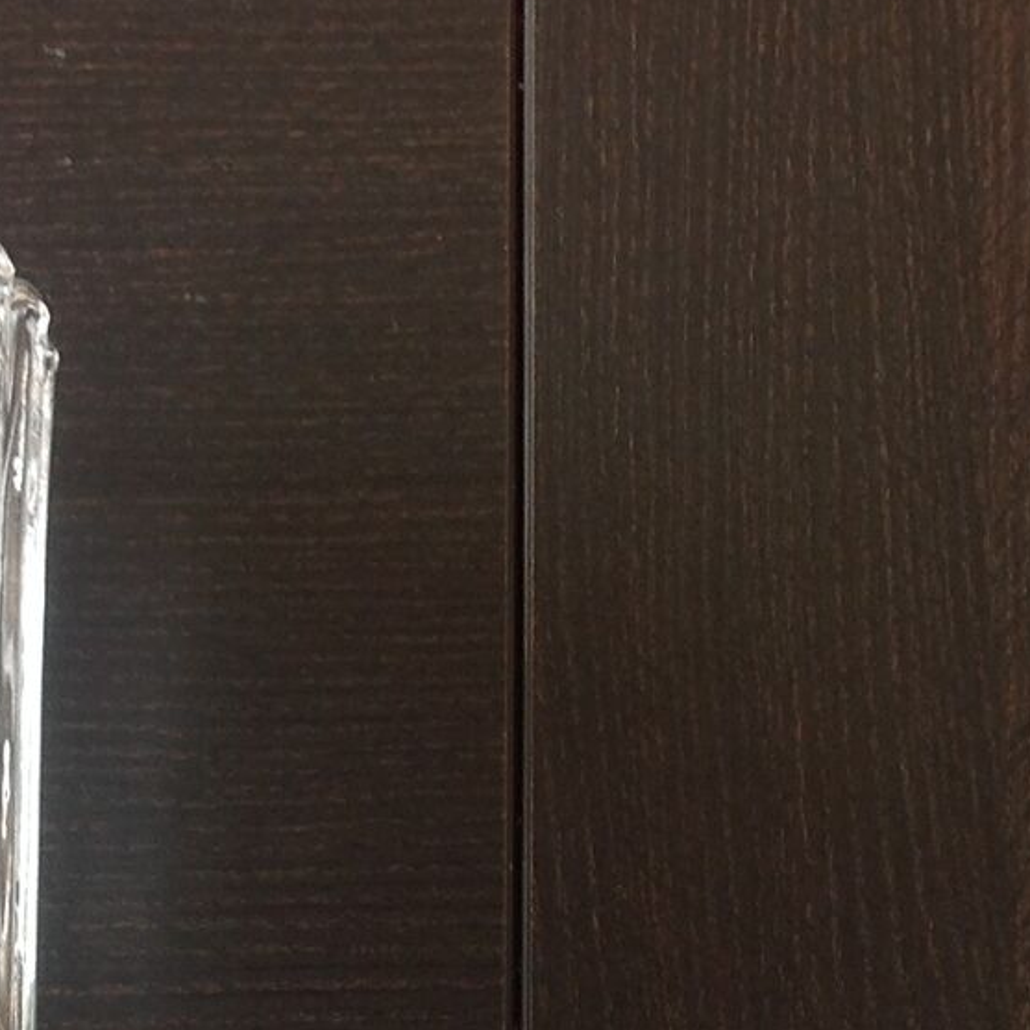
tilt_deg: -71.5
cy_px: 1115
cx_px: 743
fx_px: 3737
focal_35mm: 111
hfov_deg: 15.6
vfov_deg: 15.3
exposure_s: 1/60
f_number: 2.4
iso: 64
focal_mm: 4.28
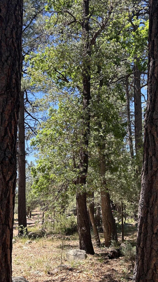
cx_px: 90
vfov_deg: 51.6
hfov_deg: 30.4
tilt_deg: +9.7
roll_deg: +2.0
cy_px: 150
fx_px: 291
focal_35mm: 39
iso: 50
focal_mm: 5.7
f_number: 1.5
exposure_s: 1/763
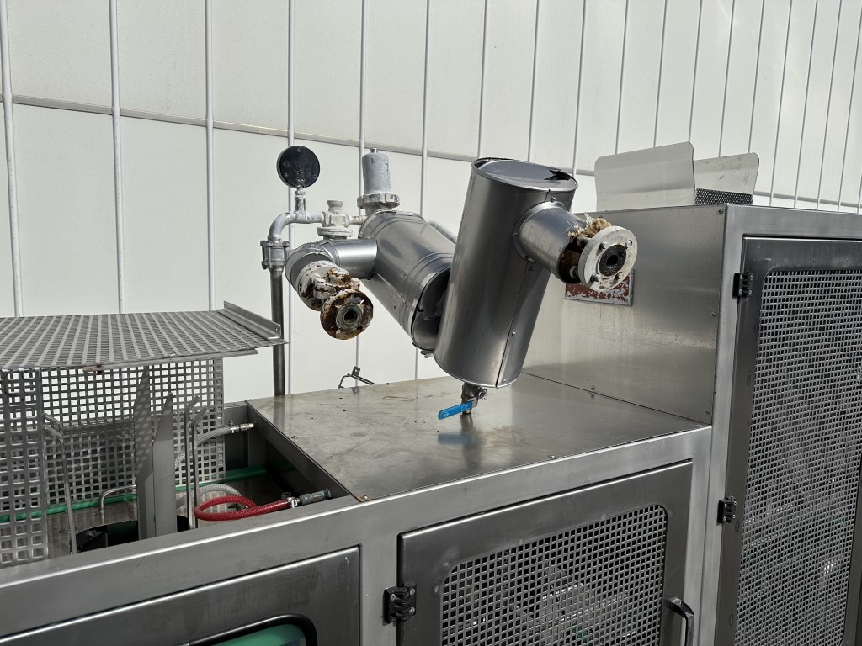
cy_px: 323
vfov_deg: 56.8
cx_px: 431
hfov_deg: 71.6
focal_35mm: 24
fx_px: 598
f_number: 1.78
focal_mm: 6.86
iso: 80
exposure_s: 1/12048
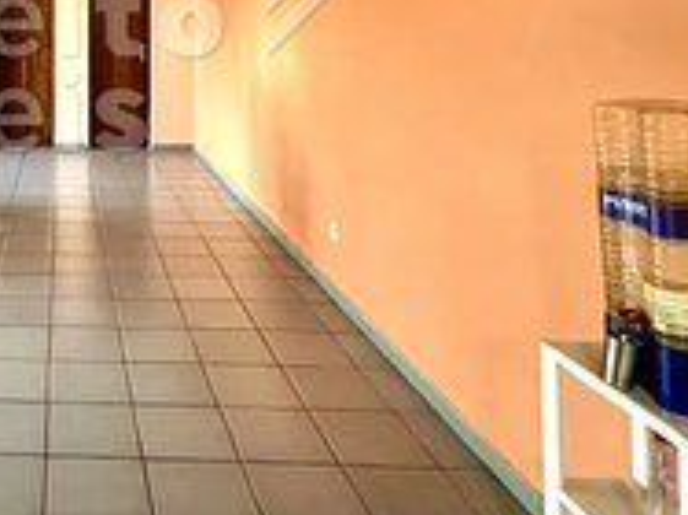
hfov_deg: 44.7
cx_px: 22
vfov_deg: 36.0
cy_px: 7
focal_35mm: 36
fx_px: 715
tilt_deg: +0.6
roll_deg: +0.3
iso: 1250
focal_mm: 2.22
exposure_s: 1/40
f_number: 2.2
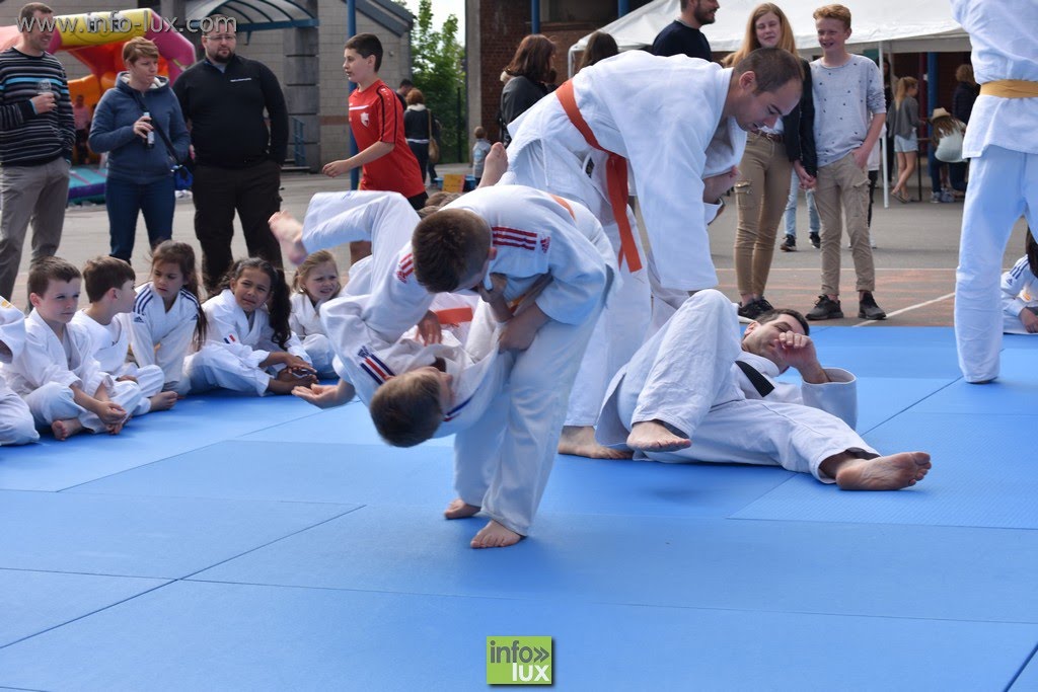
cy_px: 346
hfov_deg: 27.0
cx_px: 519
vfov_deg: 18.2
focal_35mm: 75
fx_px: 2163
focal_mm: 50
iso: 100
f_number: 6.3
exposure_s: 1/500
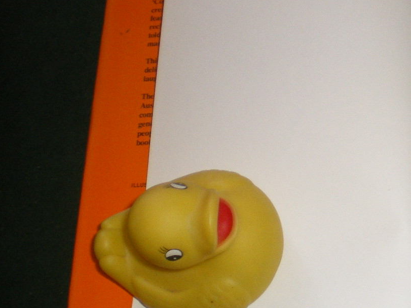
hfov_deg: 25.0
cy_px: 135
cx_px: 395
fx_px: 890
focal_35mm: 75
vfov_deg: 19.6
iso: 200
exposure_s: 1/50
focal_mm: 6.3
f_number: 3.1
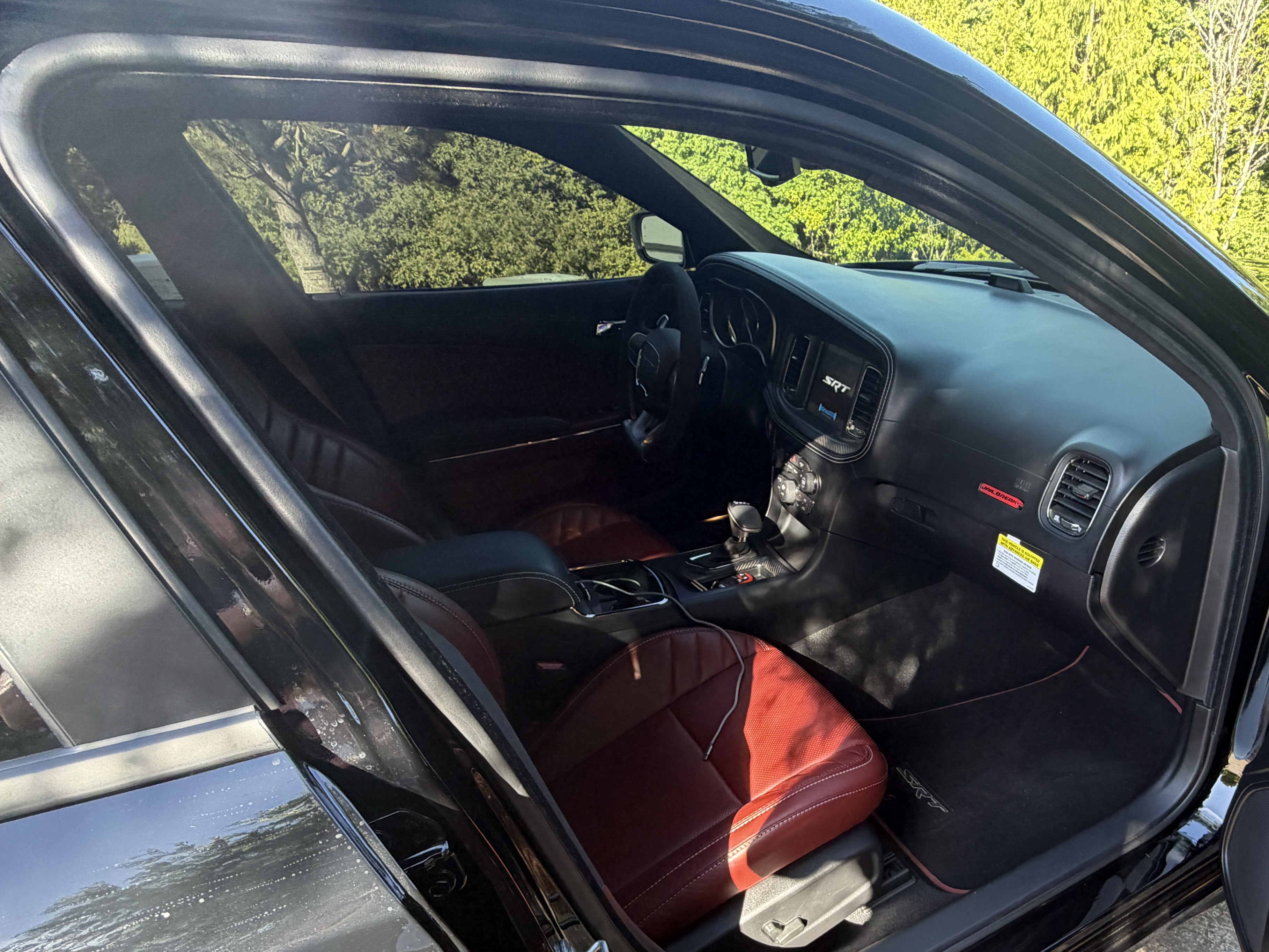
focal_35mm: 22
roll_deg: -1.1
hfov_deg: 72.6
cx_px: 905
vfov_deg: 58.6
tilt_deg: -38.2
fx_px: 806
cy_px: 688
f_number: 2.2
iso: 160
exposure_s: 1/121
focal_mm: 2.22
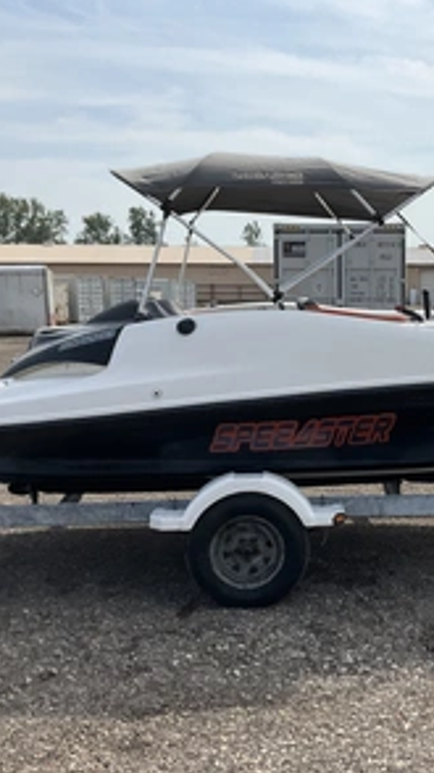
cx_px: 352
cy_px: 389
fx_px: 881
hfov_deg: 27.1
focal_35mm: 43
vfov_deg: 47.4
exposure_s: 1/2427
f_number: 1.8
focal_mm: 3
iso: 25
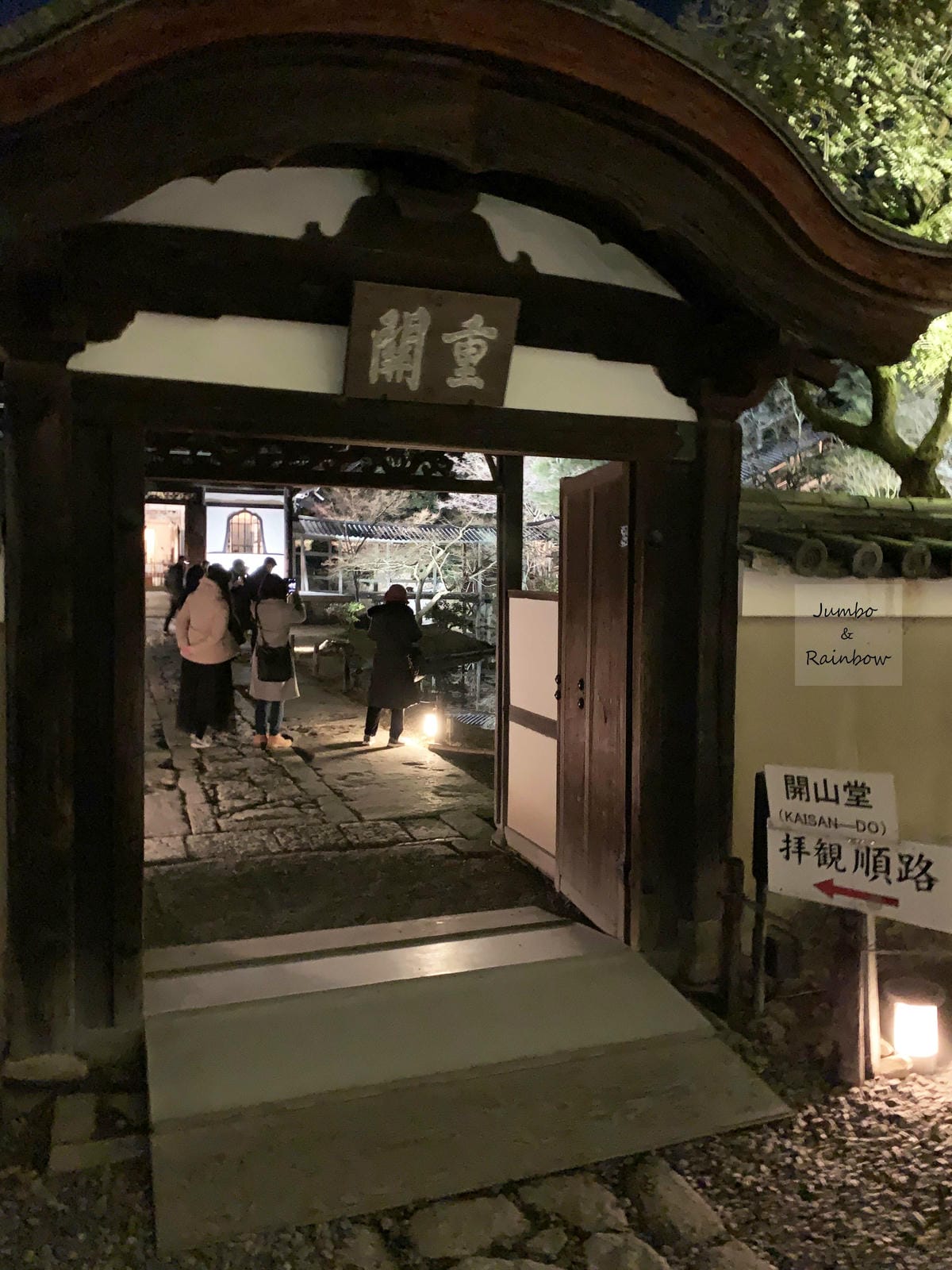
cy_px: 635
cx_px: 476
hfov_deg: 53.1
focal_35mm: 26
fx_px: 953
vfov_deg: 67.3
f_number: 1.8
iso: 1250
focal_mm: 4.25
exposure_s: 1/4
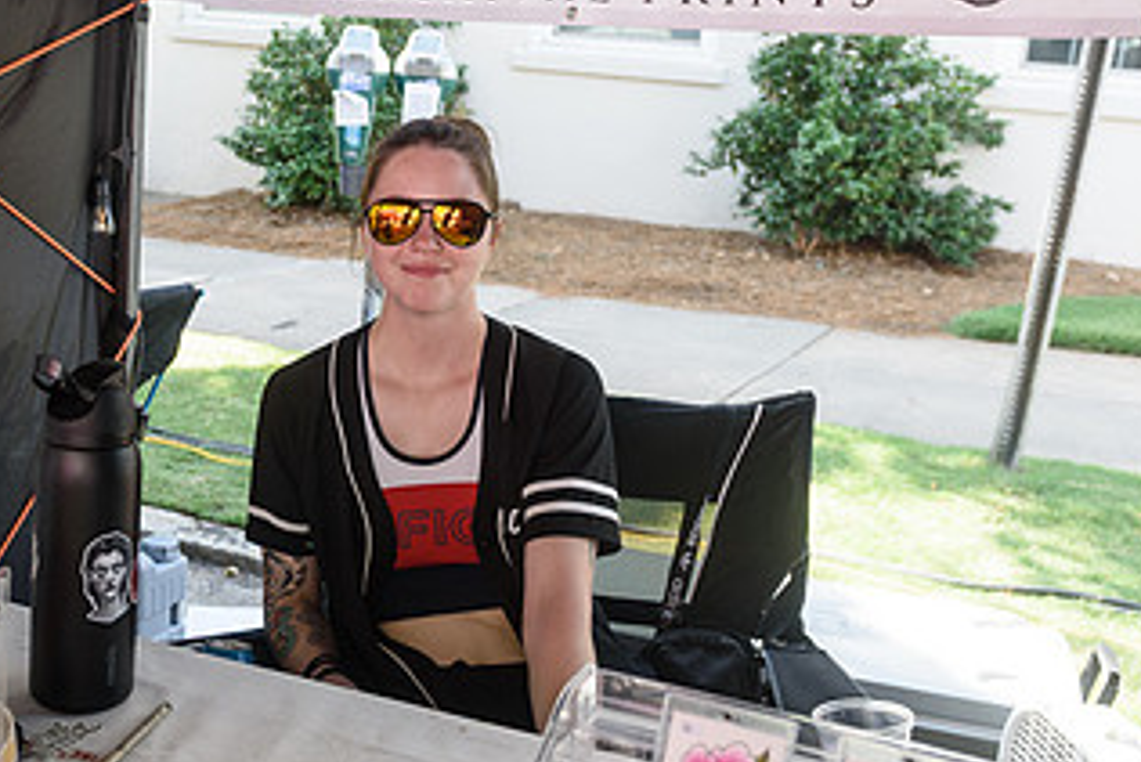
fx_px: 1395
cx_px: 332
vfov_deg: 30.4
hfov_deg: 43.5
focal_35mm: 44
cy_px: 287
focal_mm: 24
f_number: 5
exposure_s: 1/250
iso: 400
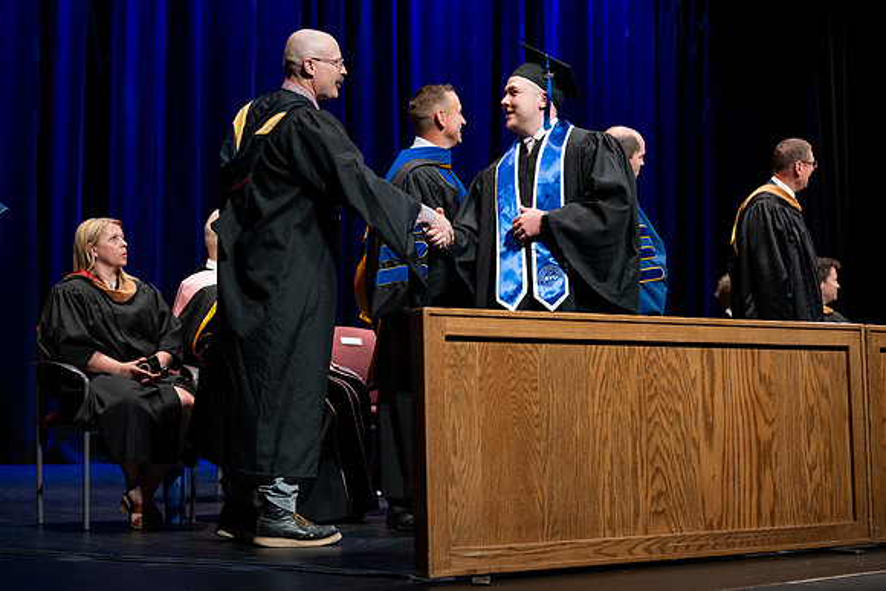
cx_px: 443
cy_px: 296
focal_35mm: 70
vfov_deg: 19.5
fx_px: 1723
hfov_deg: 28.8
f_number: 2.8
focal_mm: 70
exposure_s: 1/250
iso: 500
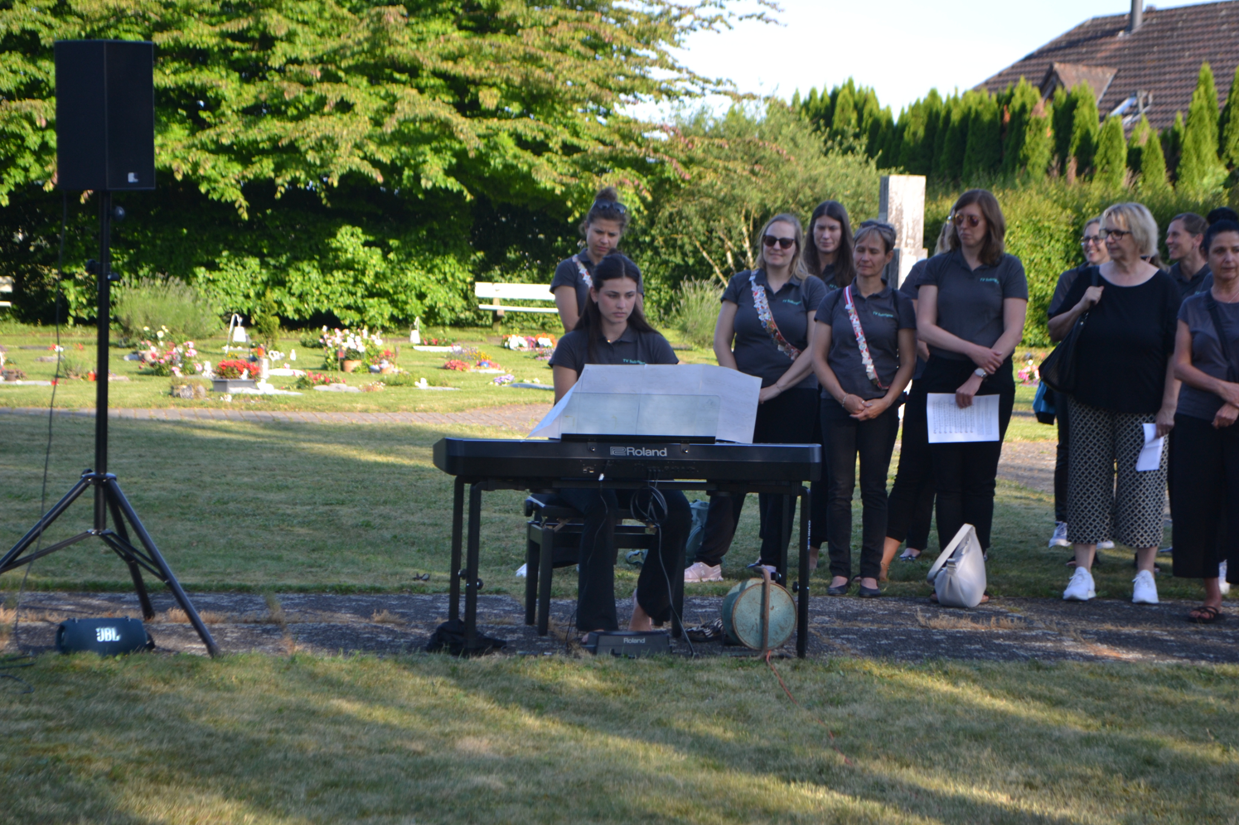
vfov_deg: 16.6
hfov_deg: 24.6
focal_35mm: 82
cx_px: 620
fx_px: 2839
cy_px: 412
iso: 140
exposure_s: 1/125
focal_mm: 55
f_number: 5.6
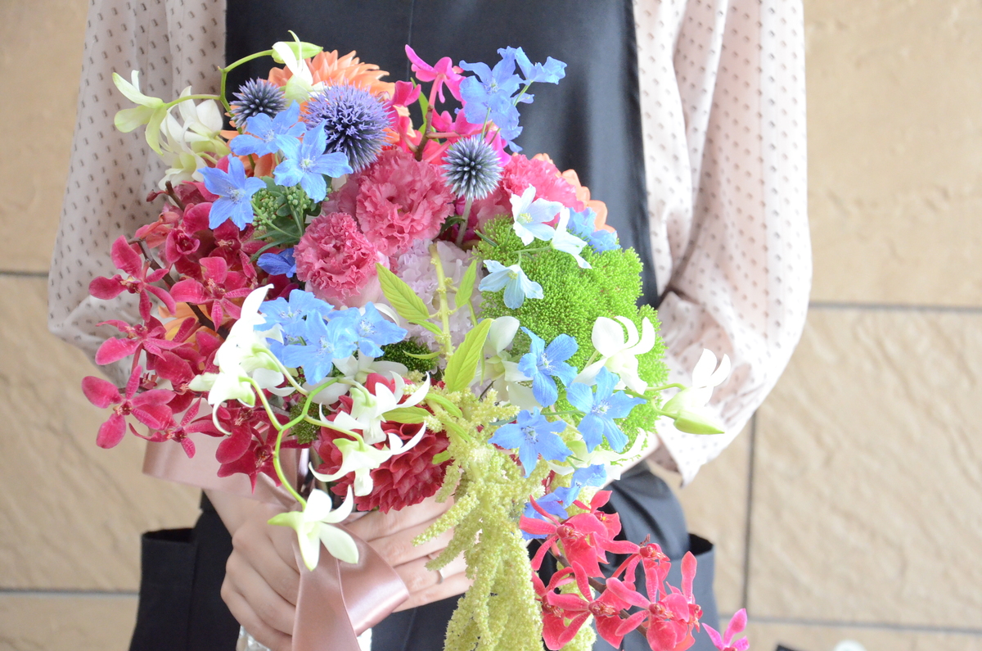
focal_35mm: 87
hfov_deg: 23.4
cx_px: 491
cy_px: 326
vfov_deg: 15.6
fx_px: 2368
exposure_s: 1/100
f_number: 5
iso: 3200
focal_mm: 58
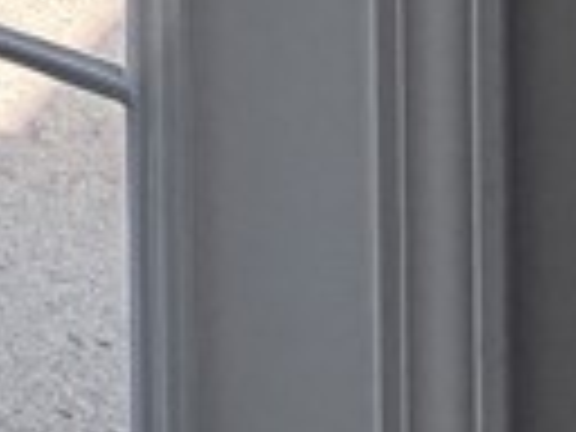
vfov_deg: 9.3
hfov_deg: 8.8
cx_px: -1588
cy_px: -994
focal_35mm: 112
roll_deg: +0.3
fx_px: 1864
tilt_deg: +1.2
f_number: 2.2
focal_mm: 2.22
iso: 40
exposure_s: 1/205
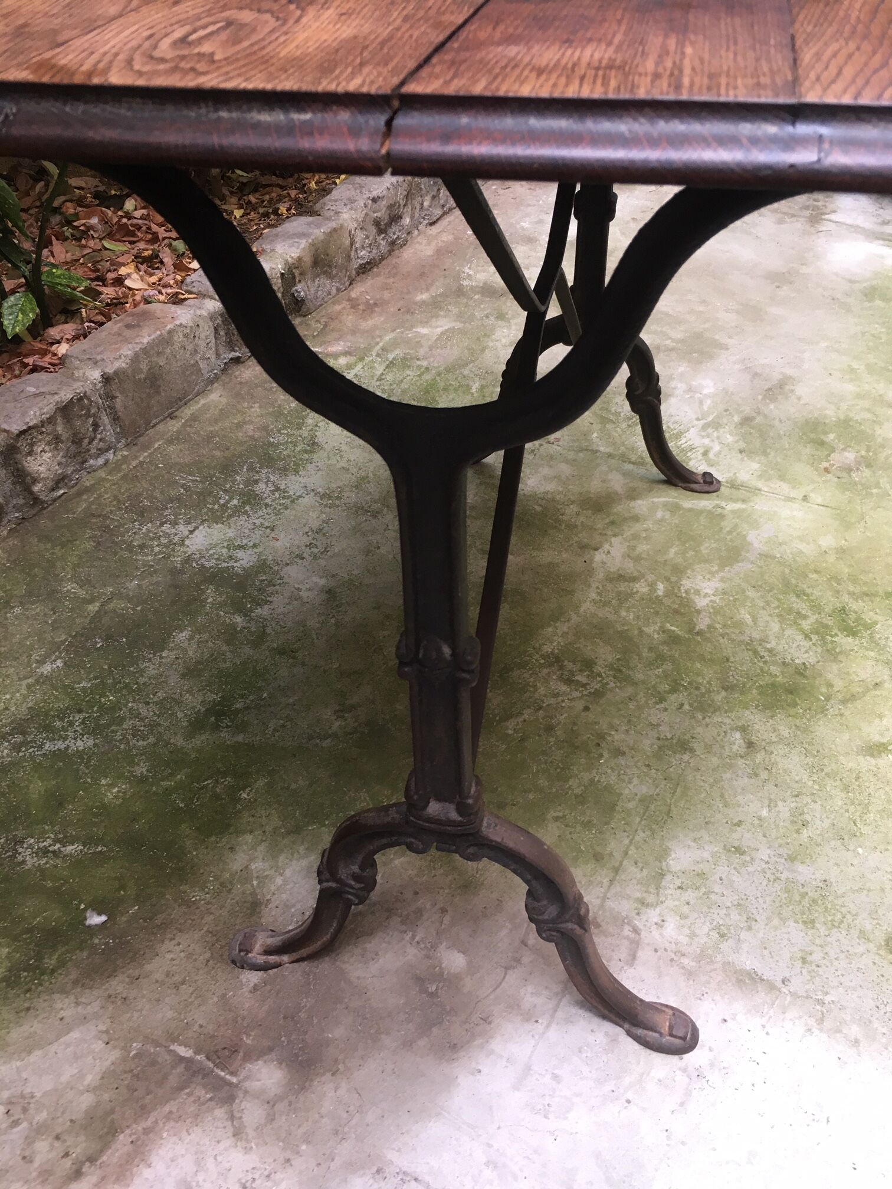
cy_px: 594
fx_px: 996
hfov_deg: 48.2
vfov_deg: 61.7
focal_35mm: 29
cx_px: 446
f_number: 2.2
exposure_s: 1/33
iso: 80
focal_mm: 4.15
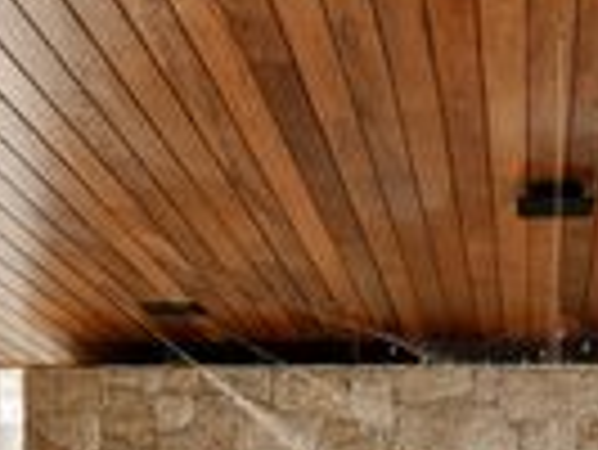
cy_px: 608
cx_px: 562
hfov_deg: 19.4
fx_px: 1712
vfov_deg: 14.3
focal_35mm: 99
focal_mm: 37.6
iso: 200
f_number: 9
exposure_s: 1/2
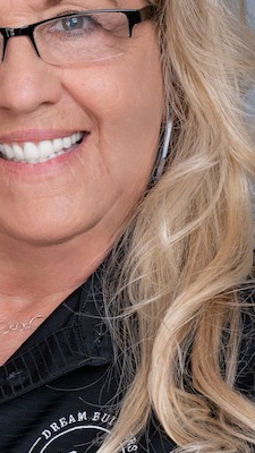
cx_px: 26
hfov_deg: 7.3
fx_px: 1983
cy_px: 202
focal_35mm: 165
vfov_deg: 13.0
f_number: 8
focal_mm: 70
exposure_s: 1/125
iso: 250
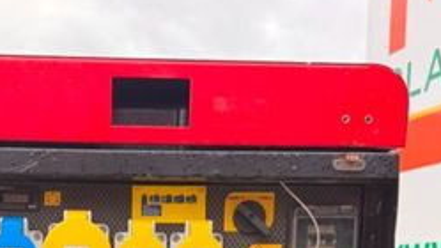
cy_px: 360
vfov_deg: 17.4
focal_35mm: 63
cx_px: 131
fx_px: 737
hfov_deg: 32.9
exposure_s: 1/336
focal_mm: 6.76
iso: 100
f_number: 1.78
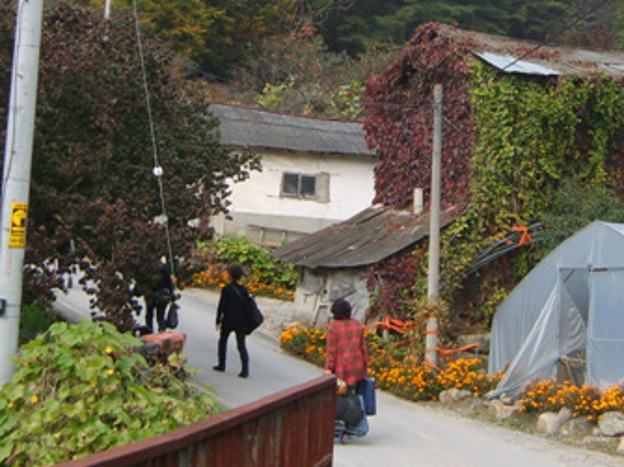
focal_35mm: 92
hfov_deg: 21.3
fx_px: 1658
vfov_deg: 15.9
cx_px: 341
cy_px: 64
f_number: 3.1
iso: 50
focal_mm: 9.2
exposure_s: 1/350
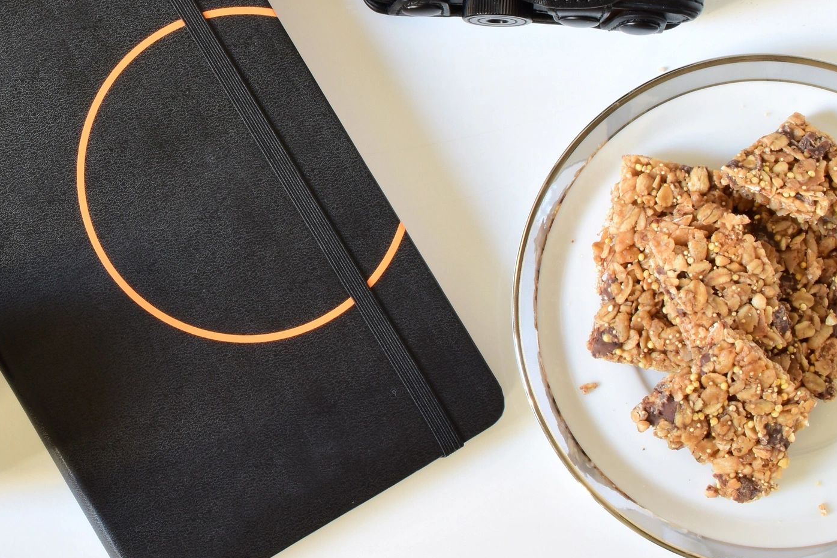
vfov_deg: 12.4
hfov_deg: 18.3
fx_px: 2558
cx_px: 92
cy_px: 156
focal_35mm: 110
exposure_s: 5
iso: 100
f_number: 14
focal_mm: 40
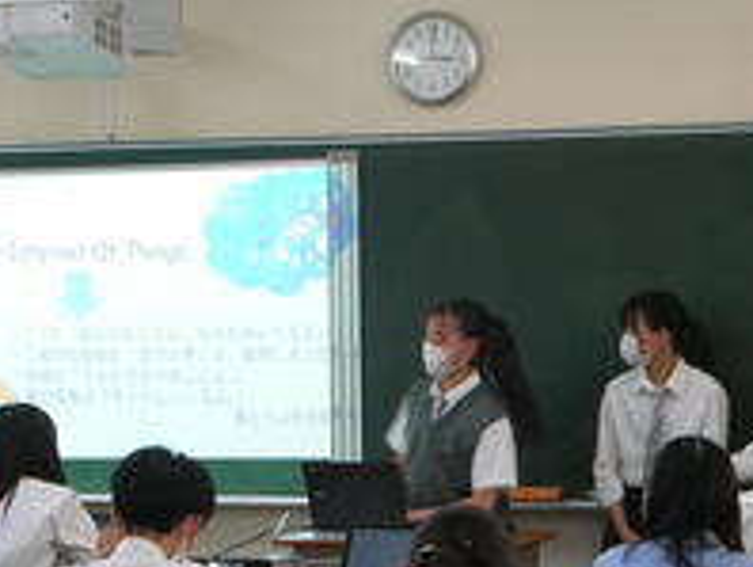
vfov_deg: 13.5
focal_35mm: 109
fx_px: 2374
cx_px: 593
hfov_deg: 17.9
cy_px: 502
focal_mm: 9.1
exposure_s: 1/12.3
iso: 50
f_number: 3.4
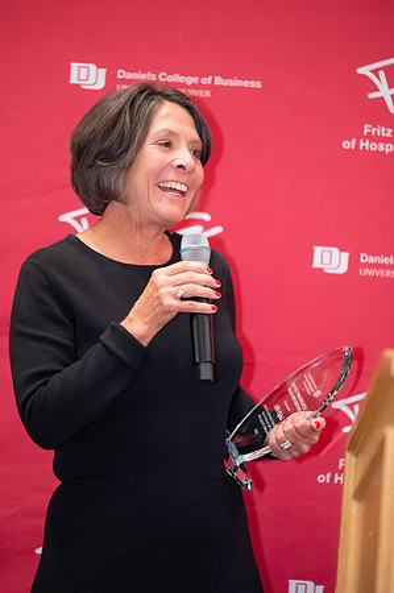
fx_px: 2879
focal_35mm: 175
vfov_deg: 11.8
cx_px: 197
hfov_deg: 7.8
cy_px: 296
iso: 8000
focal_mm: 175
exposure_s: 1/100
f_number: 2.8
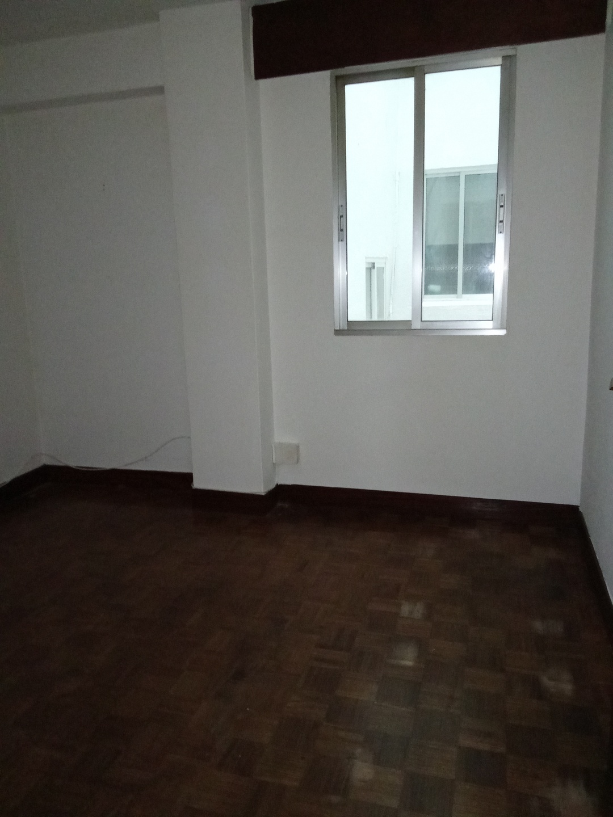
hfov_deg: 49.7
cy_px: 408
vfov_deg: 63.4
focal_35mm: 28
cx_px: 306
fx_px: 661
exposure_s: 1/14.3
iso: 800
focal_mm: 2.78
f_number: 2
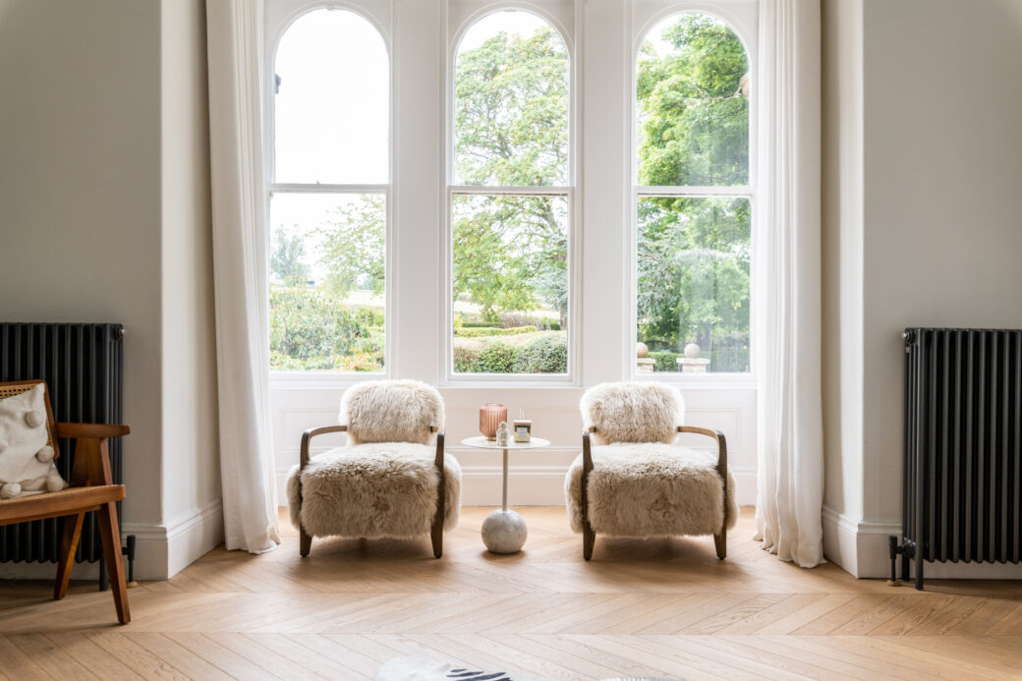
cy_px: 340
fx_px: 851
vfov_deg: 43.6
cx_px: 511
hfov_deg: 61.9
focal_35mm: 30
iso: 400
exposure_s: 1/25
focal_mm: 30
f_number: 8
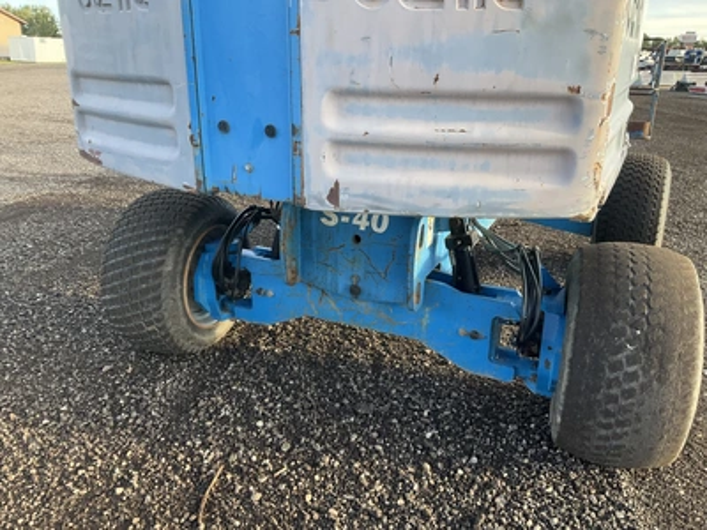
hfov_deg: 61.7
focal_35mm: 29
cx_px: 354
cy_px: 265
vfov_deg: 48.2
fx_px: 592
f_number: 1.8
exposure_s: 1/170
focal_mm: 3
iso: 25
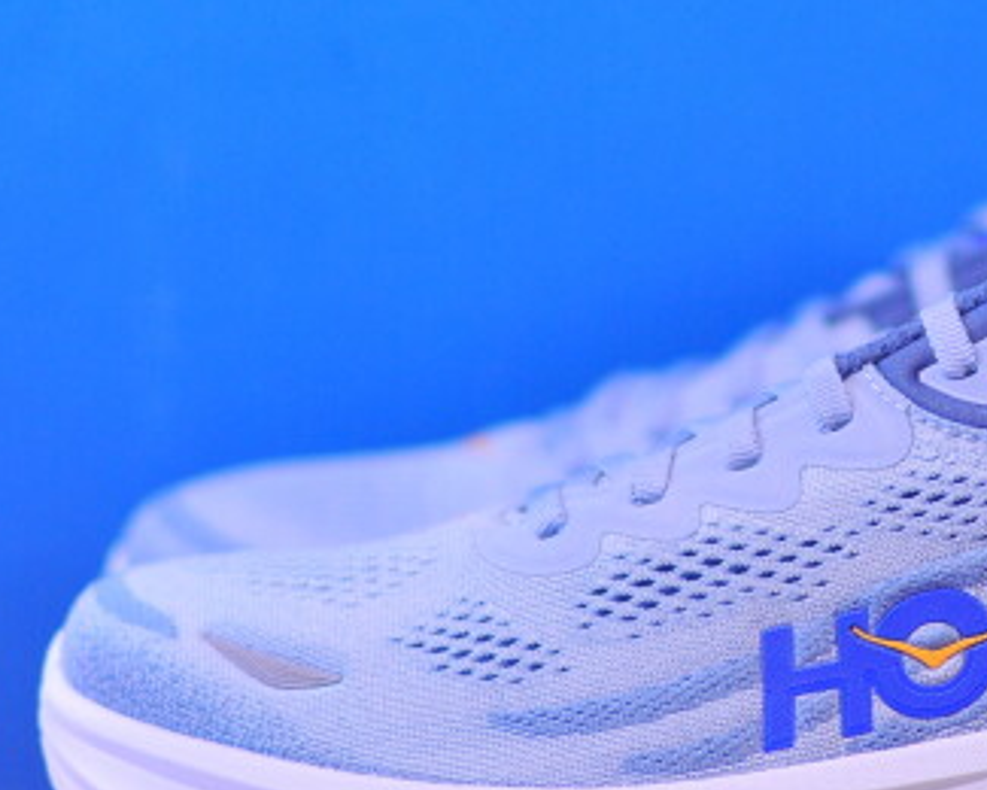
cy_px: 363
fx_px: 5054
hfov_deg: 11.1
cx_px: 923
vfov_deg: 8.9
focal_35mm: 173
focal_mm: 50
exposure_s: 1/320
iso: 250
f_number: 2.2
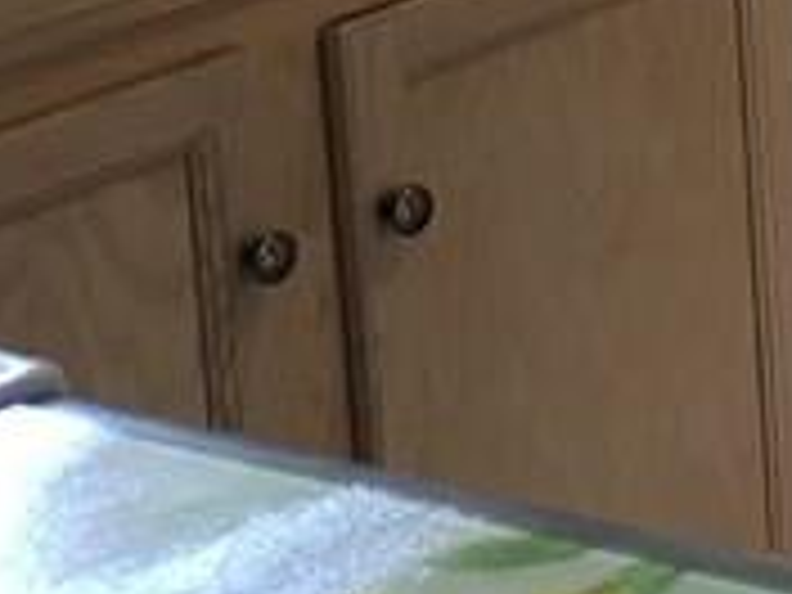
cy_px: -387
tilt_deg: -10.3
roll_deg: +0.3
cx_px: 1755
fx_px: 3867
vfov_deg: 8.5
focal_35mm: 169
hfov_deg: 10.4
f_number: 2.2
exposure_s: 1/15
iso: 25
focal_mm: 4.15
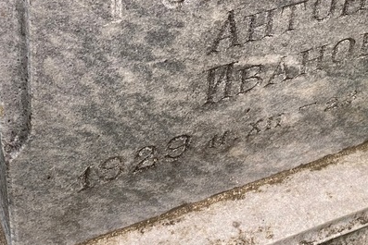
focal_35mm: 109
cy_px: -31
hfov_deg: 18.4
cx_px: 338
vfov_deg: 12.3
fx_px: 1115
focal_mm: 6
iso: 20
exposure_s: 1/202
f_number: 2
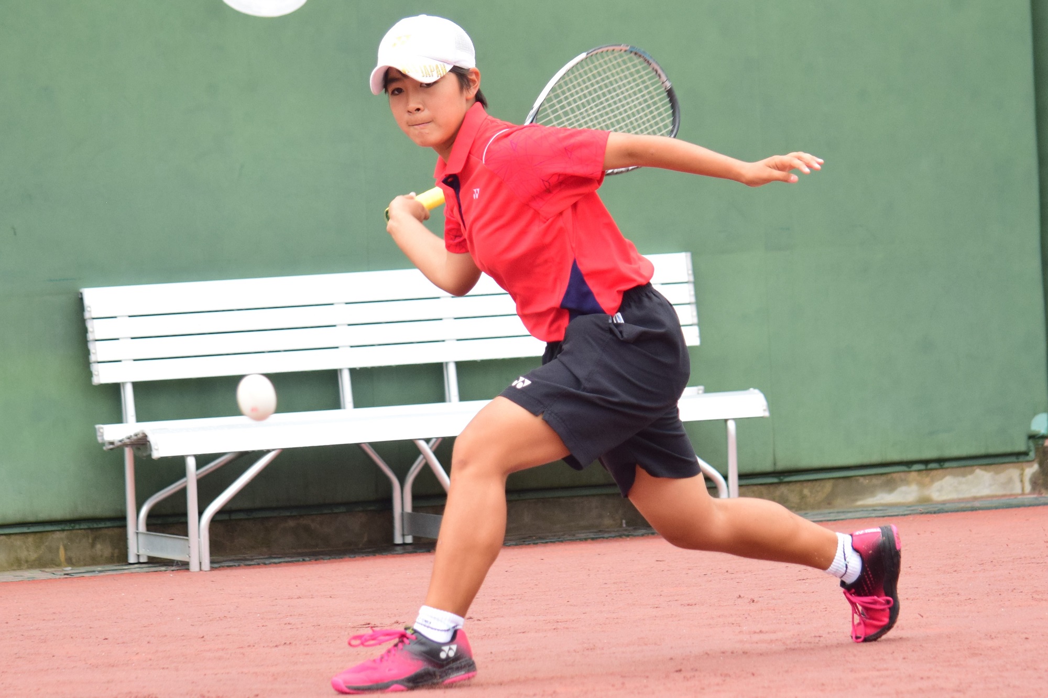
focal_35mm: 180
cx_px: 524
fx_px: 5238
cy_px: 349
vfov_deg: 7.6
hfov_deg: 11.4
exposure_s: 1/1250
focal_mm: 120
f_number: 4.8
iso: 800
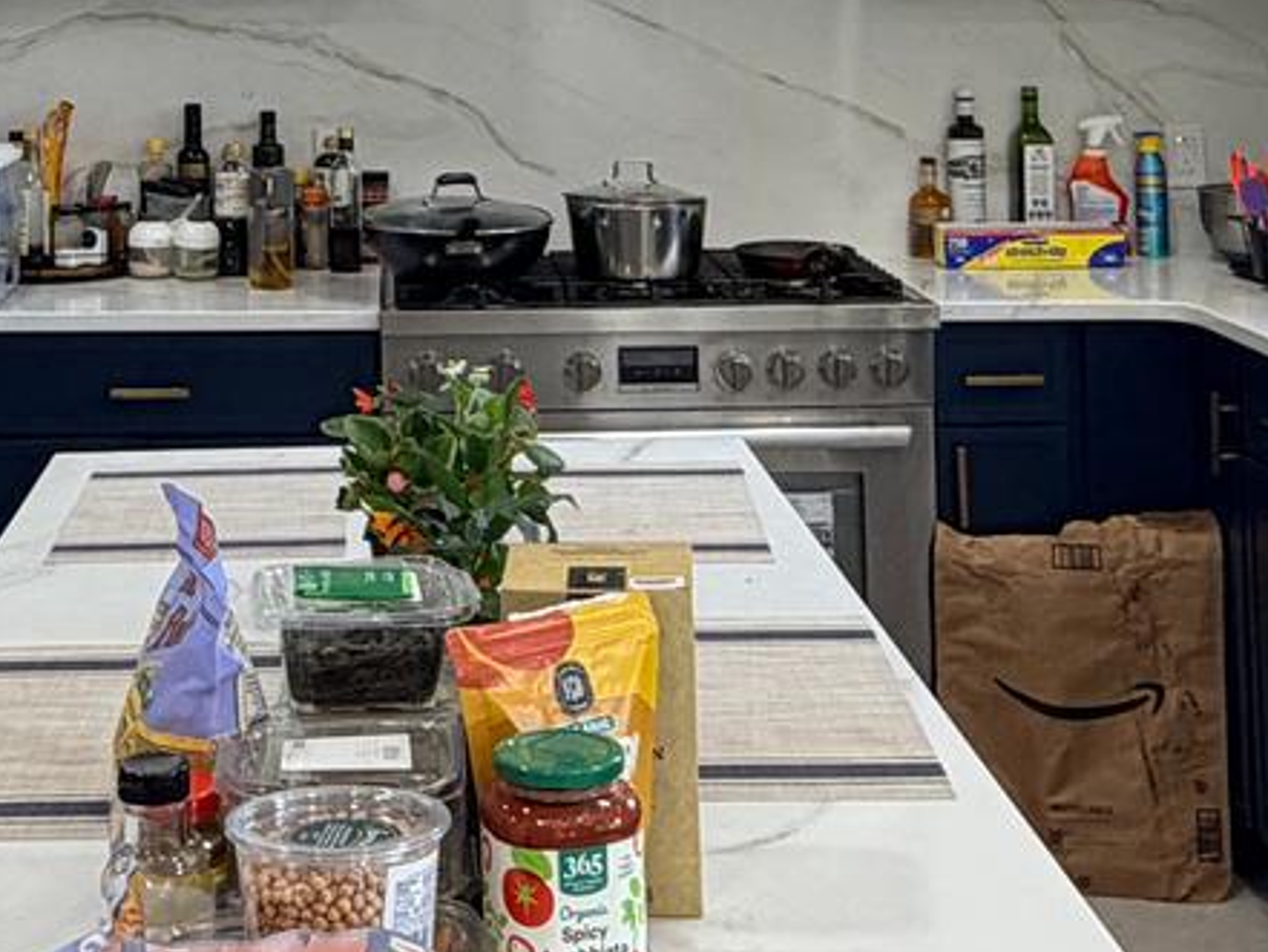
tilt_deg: +4.7
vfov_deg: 20.9
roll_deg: +0.4
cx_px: 400
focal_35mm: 65
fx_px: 2382
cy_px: -230
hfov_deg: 29.6
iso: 125
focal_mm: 2.22
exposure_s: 1/121
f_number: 2.2
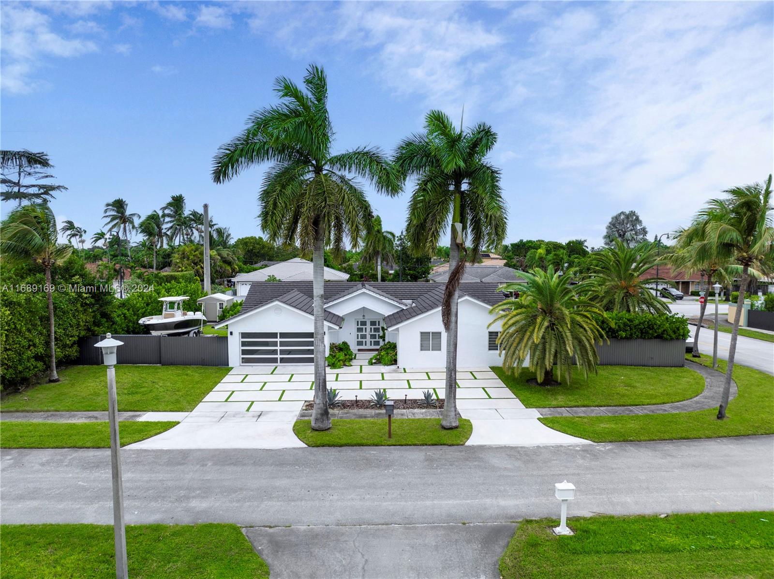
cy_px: 290
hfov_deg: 71.6
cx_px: 387
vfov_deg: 56.7
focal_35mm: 24
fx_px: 536
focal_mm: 12.29
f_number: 2.8
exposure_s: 1/50
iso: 100
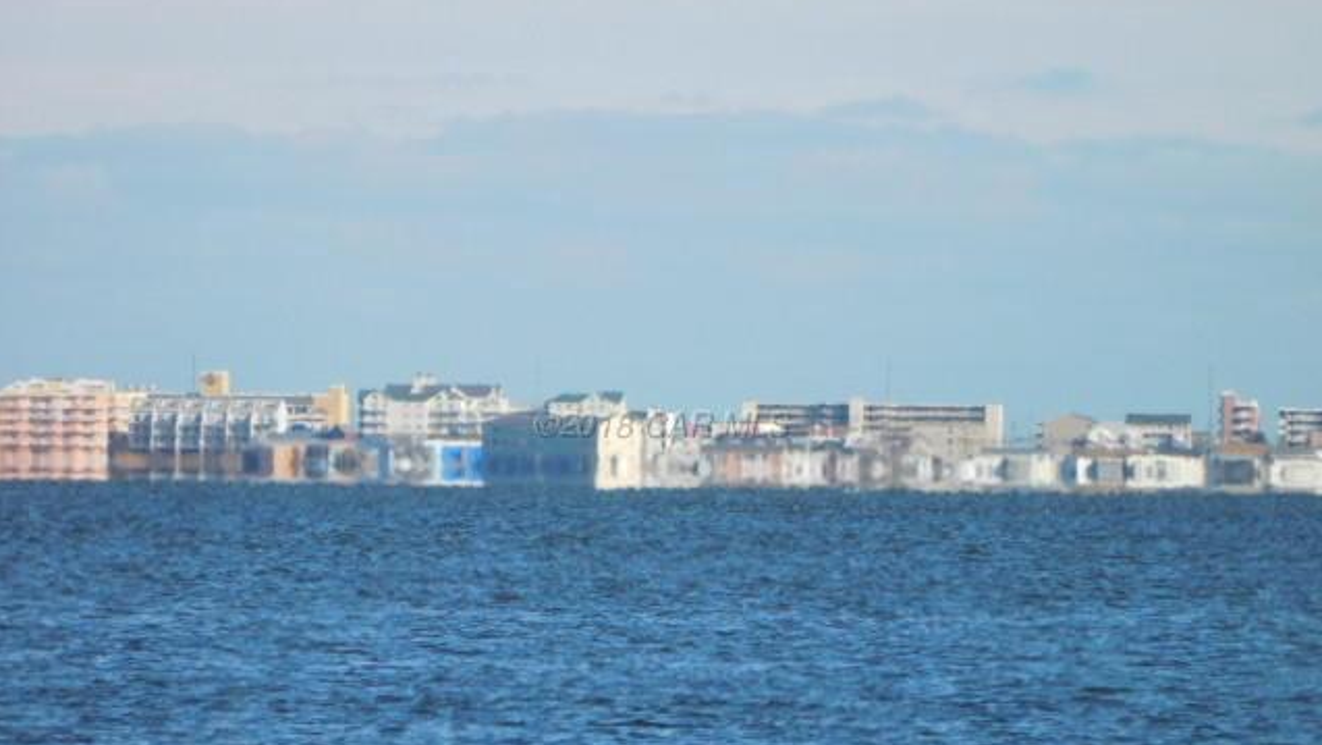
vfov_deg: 2.2
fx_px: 19183
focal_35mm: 547
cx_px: 660
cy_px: 421
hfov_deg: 3.9
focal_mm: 90
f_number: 6.5
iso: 125
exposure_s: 1/500
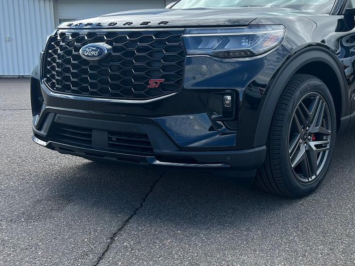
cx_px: 279
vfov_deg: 30.8
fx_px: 482
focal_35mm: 47
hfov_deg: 39.0
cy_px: 116
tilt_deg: -6.8
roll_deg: +1.5
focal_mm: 5.7
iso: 50
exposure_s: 1/1838
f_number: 1.5
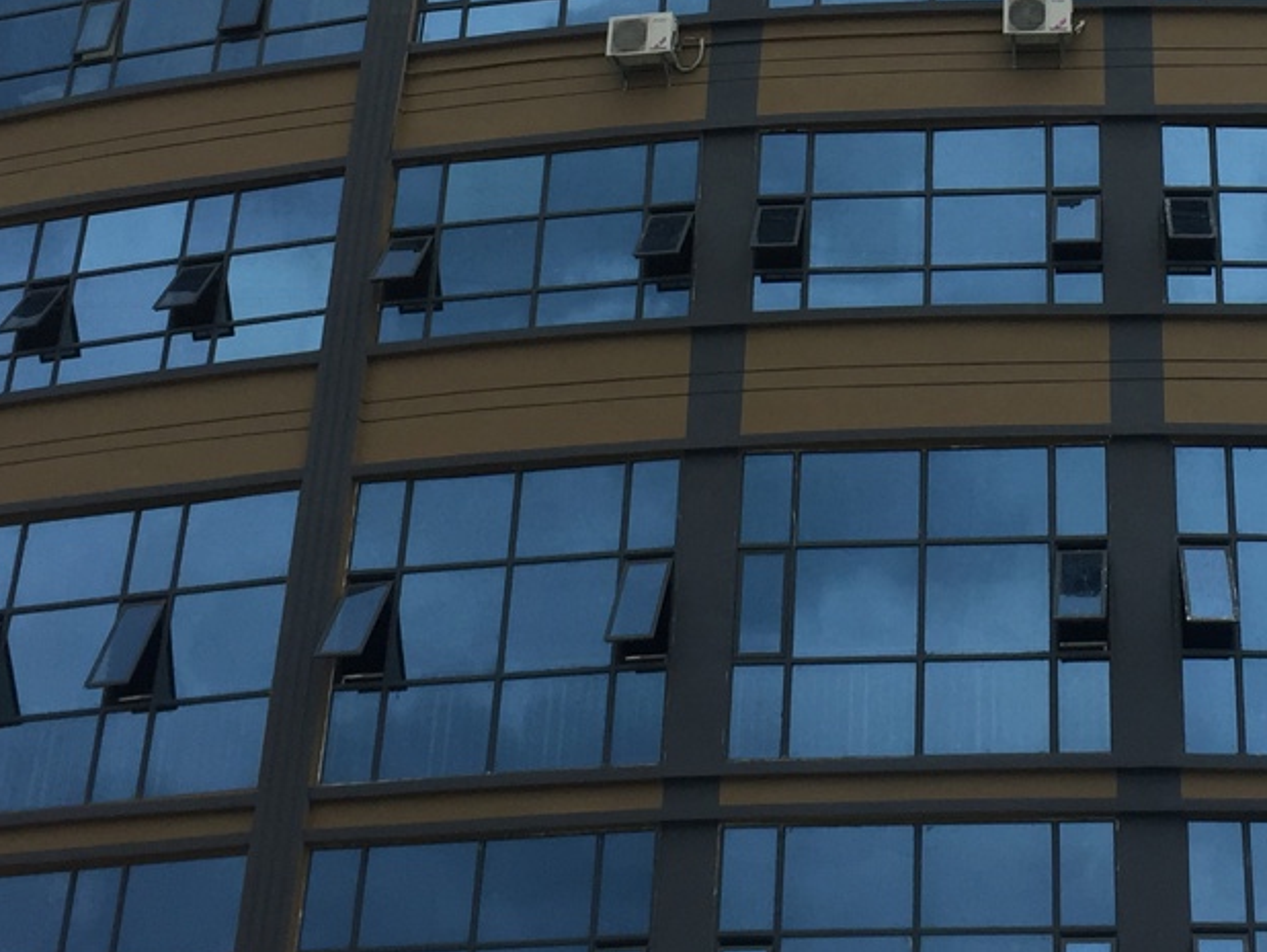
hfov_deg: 24.7
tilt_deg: +32.6
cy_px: -110
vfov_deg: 18.2
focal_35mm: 78
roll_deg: -1.3
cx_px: 979
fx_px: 2856
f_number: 2.2
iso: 32
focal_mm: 4.15
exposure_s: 1/3049
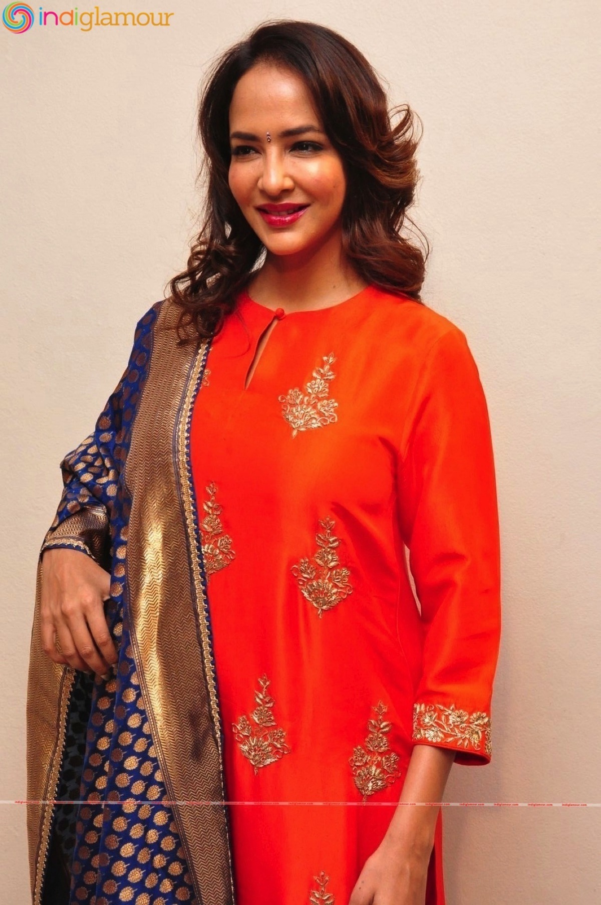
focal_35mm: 52
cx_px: 300
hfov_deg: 25.7
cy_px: 452
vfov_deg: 37.9
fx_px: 1318
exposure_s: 1/125
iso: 1600
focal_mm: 35
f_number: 10
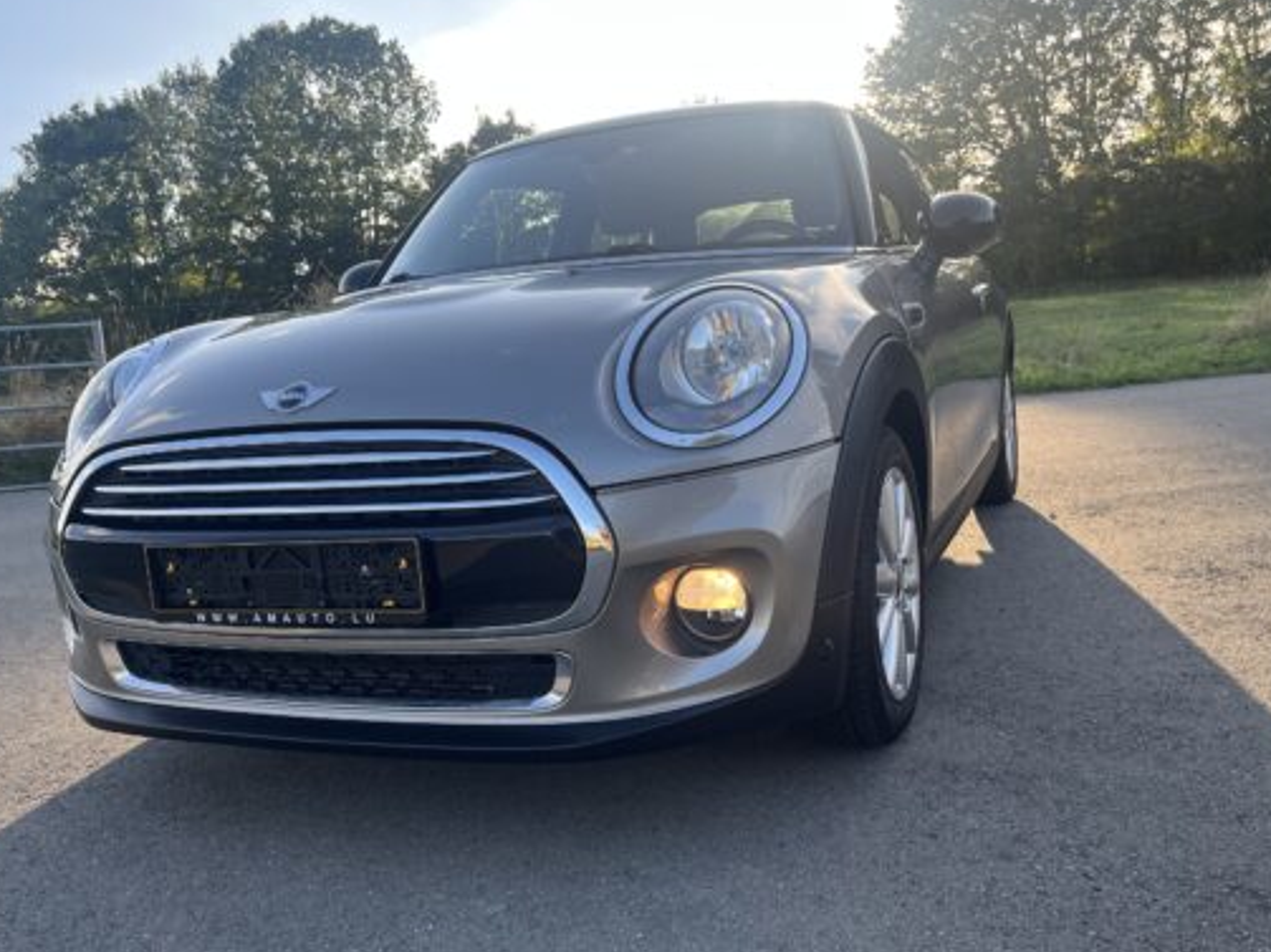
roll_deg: +4.5
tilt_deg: -5.0
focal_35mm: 31
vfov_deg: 45.4
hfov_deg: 58.4
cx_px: 642
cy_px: 490
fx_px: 1138
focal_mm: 5.1
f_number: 1.6
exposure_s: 1/504
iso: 50
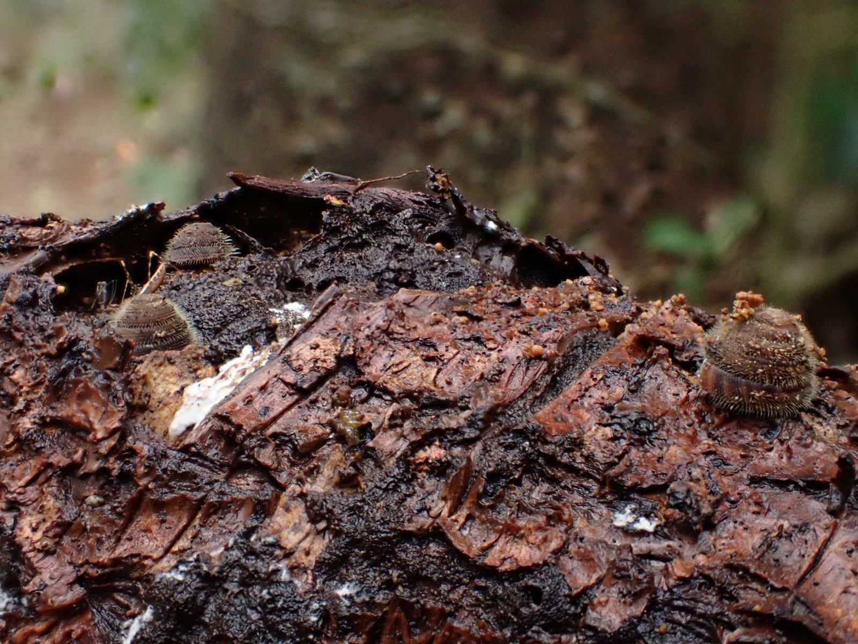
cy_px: 322
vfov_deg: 32.9
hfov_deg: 42.9
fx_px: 1091
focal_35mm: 44
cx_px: 429
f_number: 4
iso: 800
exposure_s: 1/80
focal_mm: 7.84
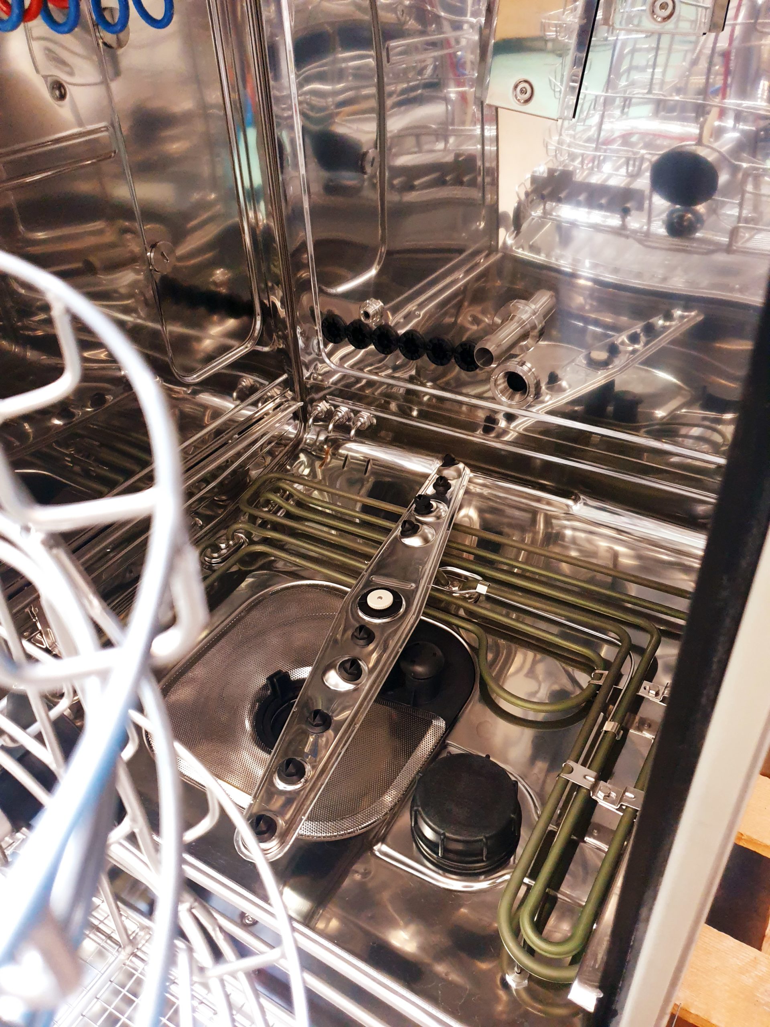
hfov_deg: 53.1
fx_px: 771
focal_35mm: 26
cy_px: 514
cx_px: 385
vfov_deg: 67.3
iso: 320
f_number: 1.5
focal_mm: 4.3
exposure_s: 1/33
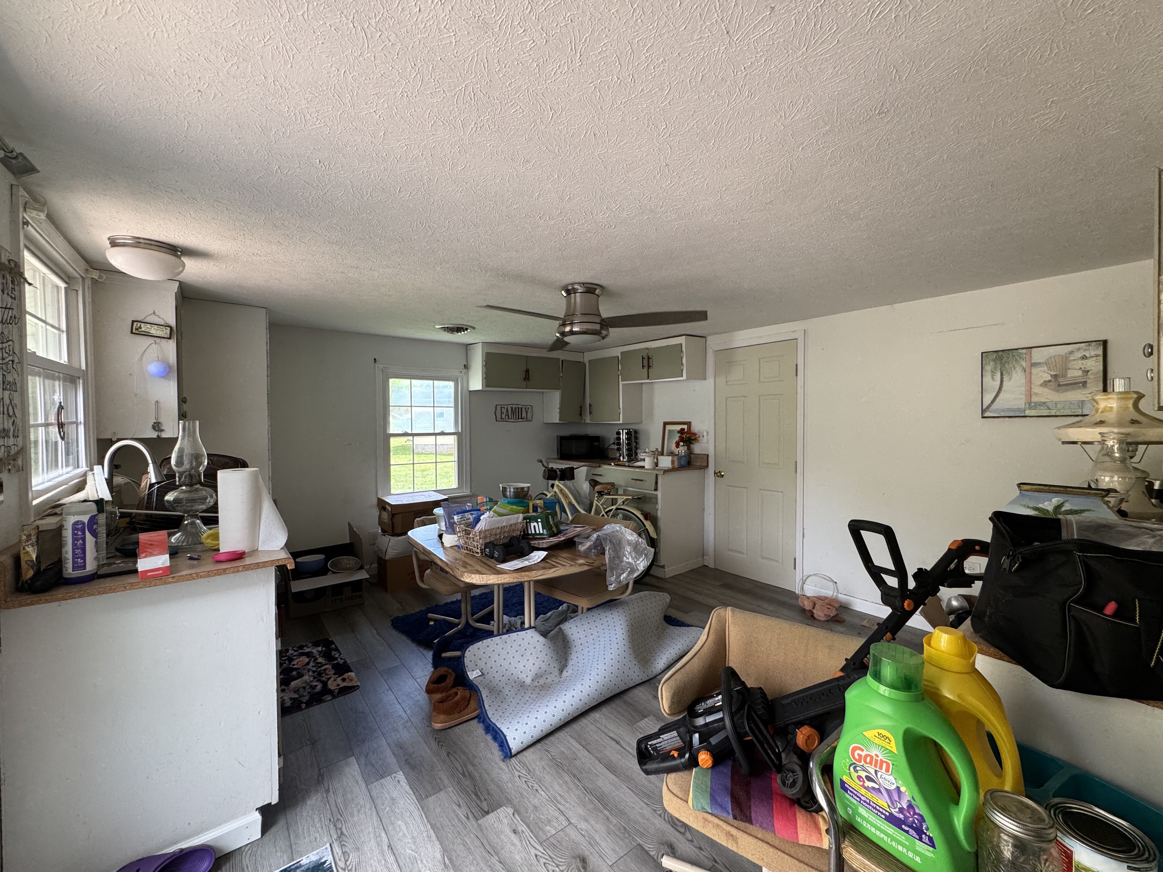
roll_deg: -0.2
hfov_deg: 102.1
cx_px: 582
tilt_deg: -1.6
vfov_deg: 85.7
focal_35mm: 14
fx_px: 470
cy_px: 436
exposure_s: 1/99
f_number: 2.2
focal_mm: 2.22
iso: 125
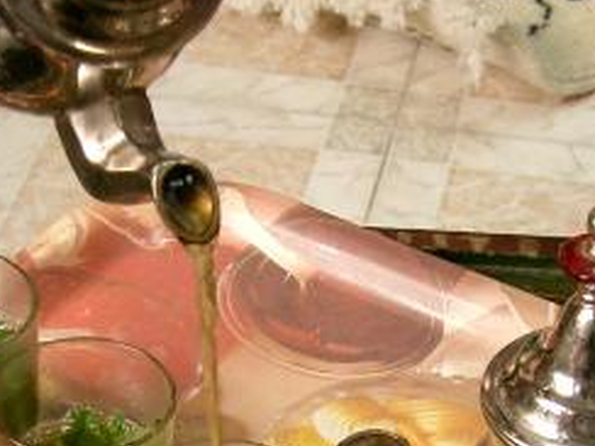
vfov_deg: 11.8
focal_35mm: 124
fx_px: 2131
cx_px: 366
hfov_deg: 15.9
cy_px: 435
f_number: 3.3
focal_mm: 11.4
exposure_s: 1/50
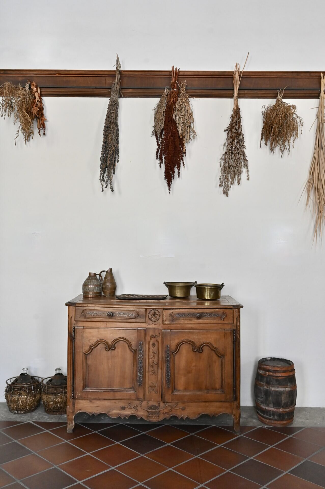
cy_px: 244
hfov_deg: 37.8
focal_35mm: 35
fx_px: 475
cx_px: 162
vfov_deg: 54.5
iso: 2000
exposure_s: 1/200
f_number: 6.3
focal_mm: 35
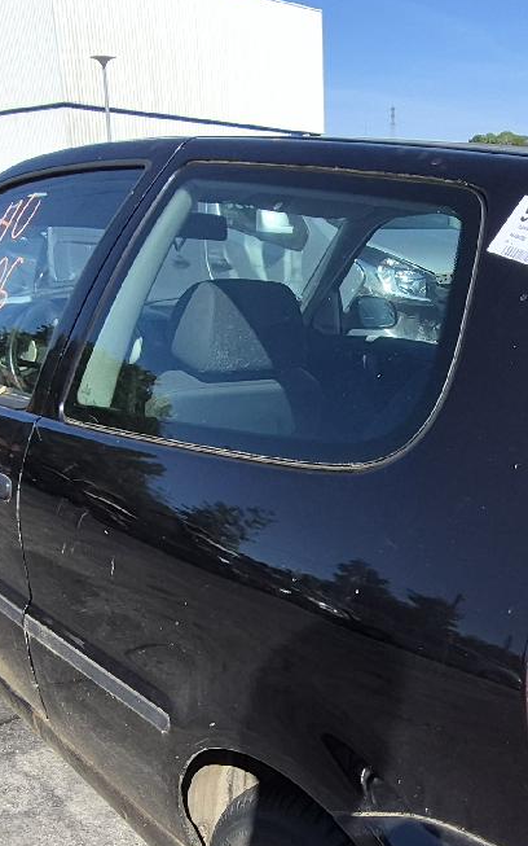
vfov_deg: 50.8
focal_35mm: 38
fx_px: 875
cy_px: 551
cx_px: 431
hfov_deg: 32.5
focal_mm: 1.74
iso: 40
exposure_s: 1/2000
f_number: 2.2
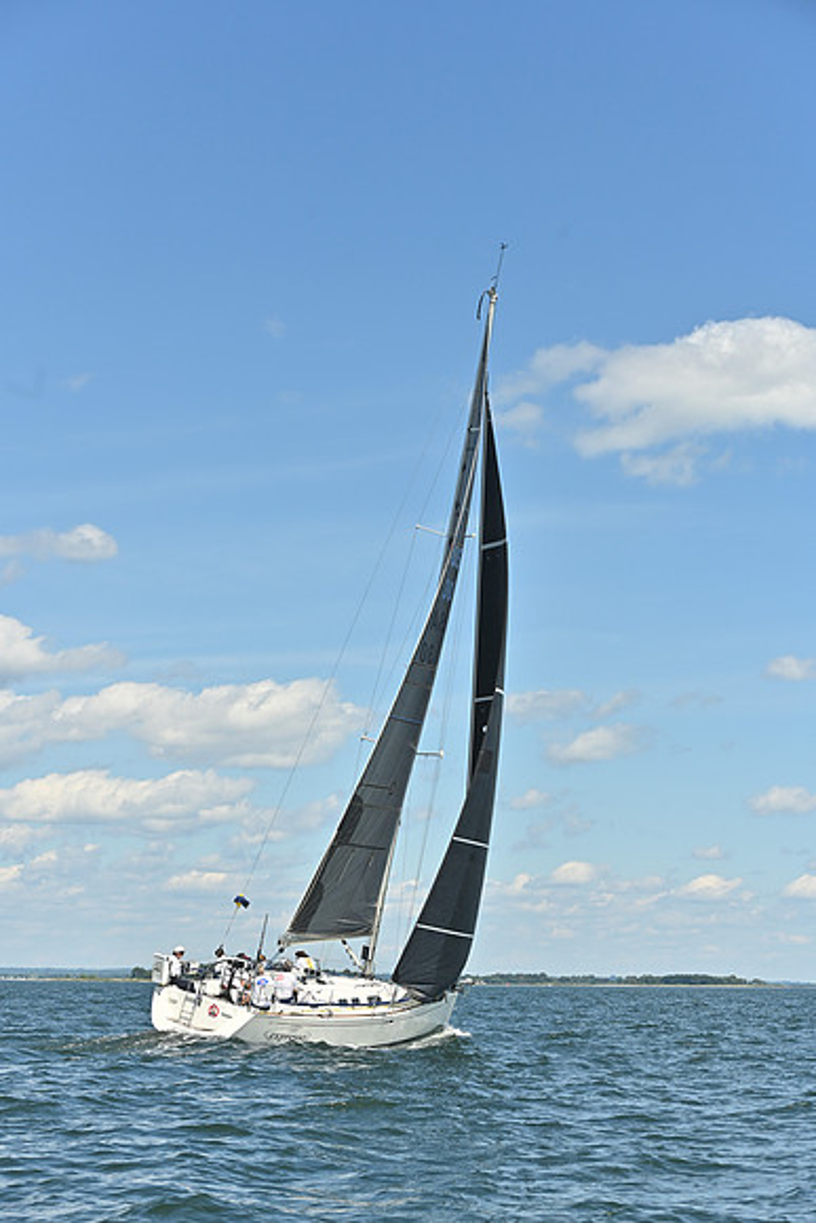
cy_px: 612
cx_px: 408
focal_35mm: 70
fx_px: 2378
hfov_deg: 19.5
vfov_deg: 28.8
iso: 250
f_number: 6.3
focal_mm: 70
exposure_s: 1/1250
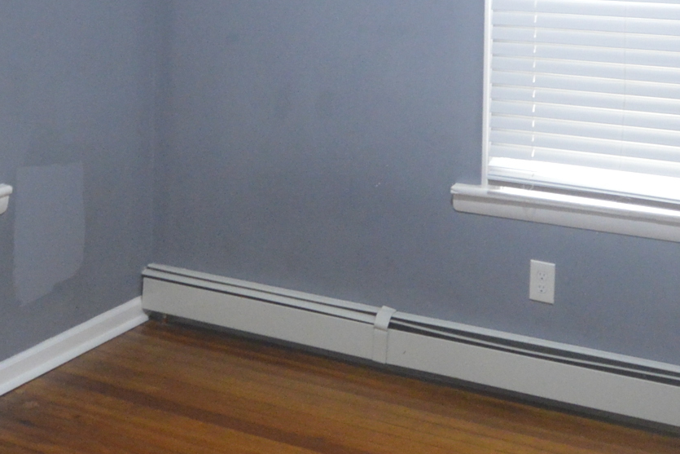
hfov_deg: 36.9
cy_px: -32
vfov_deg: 23.7
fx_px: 1020
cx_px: 362
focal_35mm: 54
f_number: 3.5
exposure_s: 1/60
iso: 1800
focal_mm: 10
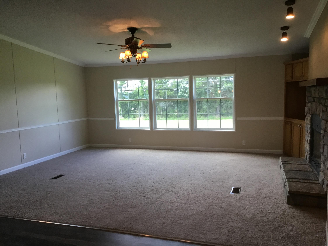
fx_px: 294
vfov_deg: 45.4
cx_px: 164
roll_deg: +4.2
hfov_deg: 58.4
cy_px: 123
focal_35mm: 31
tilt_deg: -6.5
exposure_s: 1/30
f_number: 2.4
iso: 25
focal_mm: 3.3
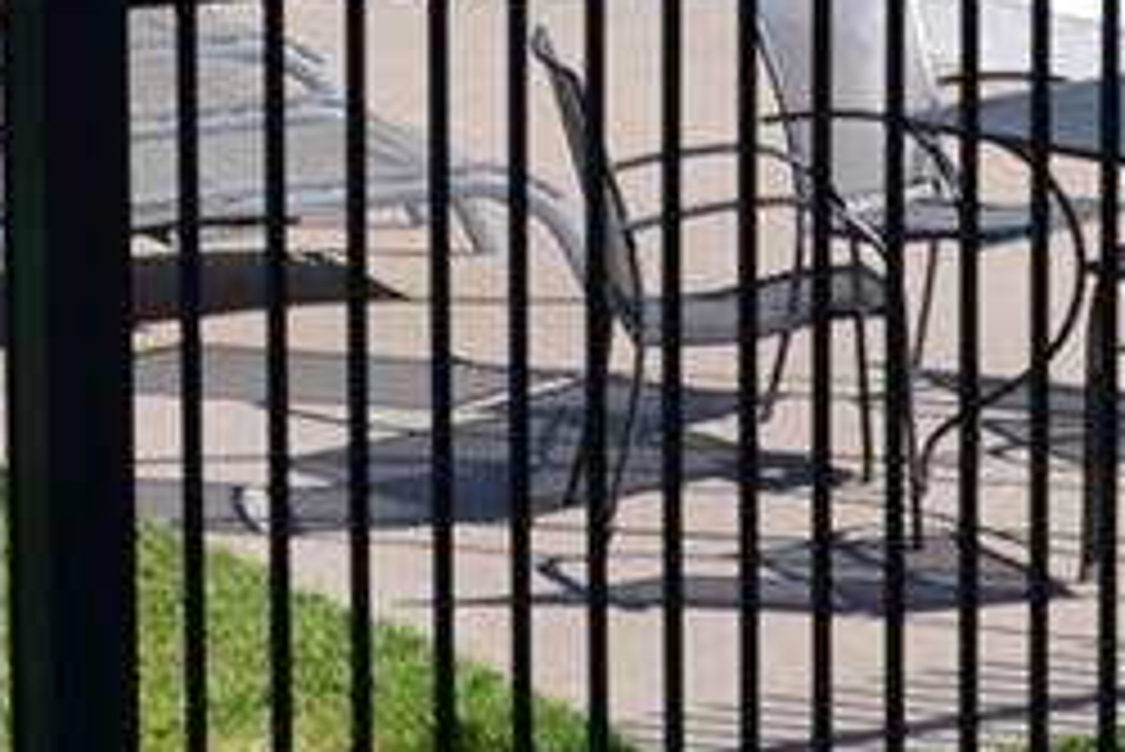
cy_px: -288
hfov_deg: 10.2
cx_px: 1958
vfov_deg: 7.1
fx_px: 6003
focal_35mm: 192
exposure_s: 1/200
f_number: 7.1
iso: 100
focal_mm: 20
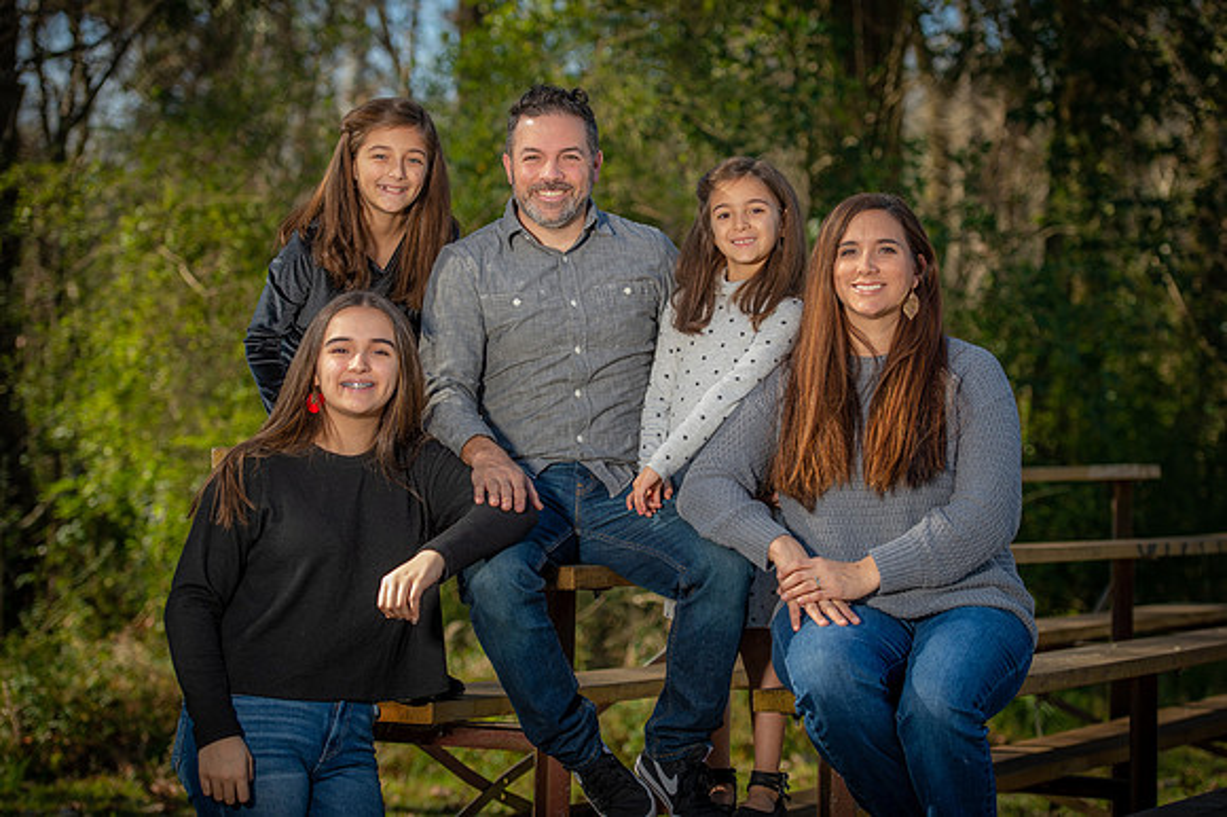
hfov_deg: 22.6
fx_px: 3066
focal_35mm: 90
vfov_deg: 15.2
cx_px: 614
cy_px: 408
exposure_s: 1/250
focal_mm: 90
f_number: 3.5
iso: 50
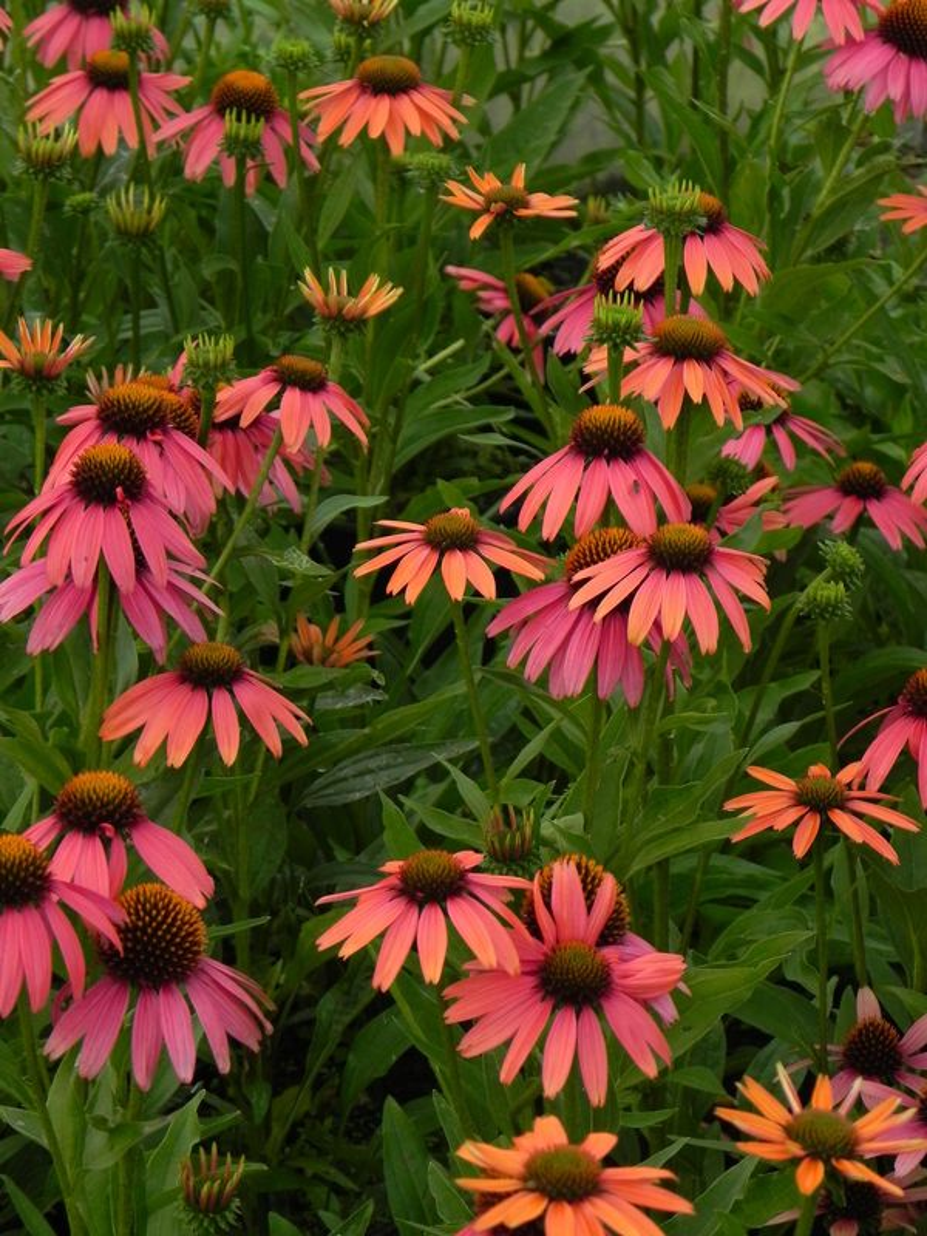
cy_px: 618
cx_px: 464
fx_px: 5784
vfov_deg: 12.2
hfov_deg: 9.2
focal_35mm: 162
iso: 160
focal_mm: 28.8
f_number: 5
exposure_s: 1/50
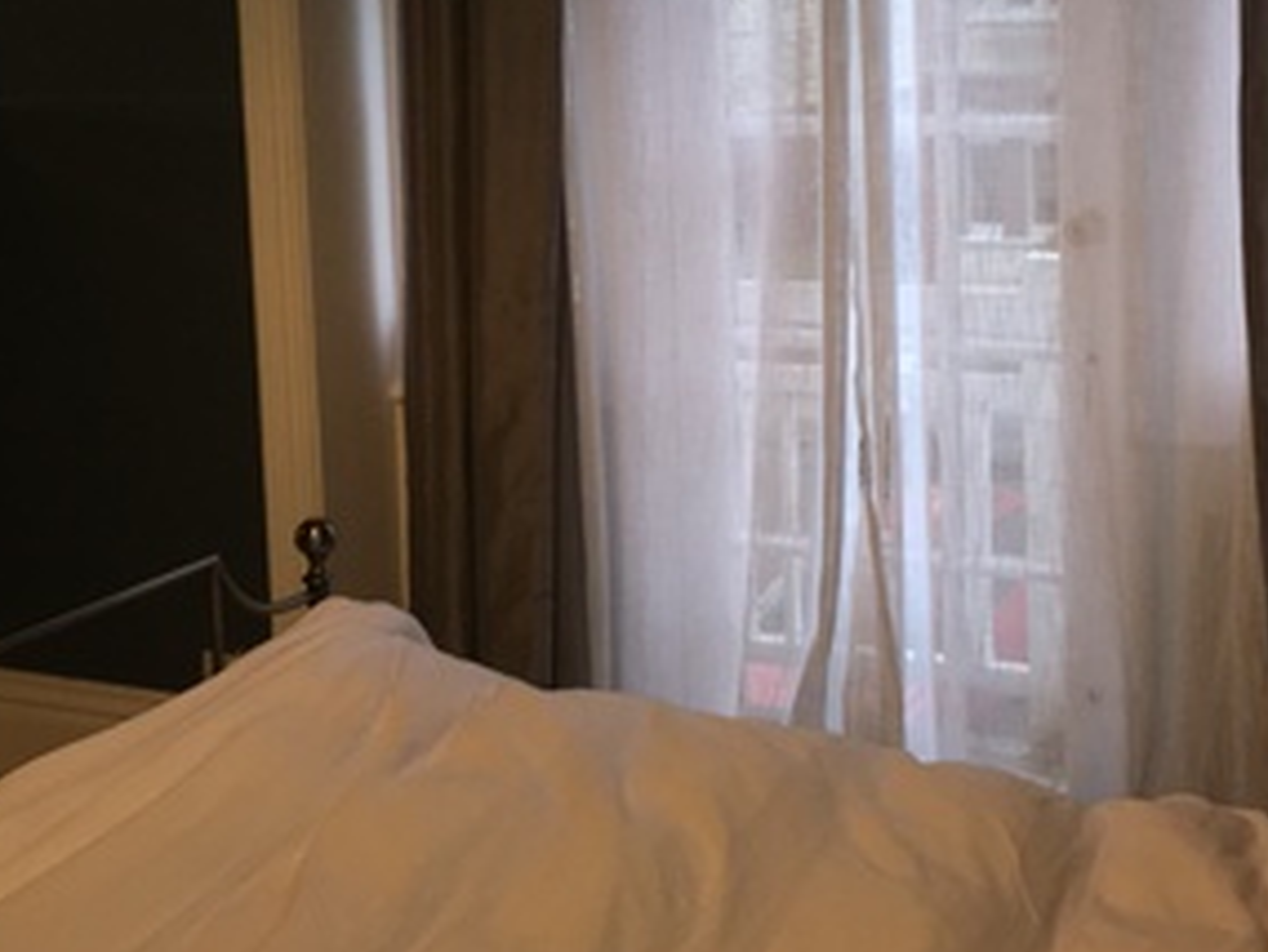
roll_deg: +2.1
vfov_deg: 23.8
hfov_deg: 31.5
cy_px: 258
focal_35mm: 61
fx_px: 2235
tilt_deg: -7.4
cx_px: 485
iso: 50
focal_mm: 4.15
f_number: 2.2
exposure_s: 1/33
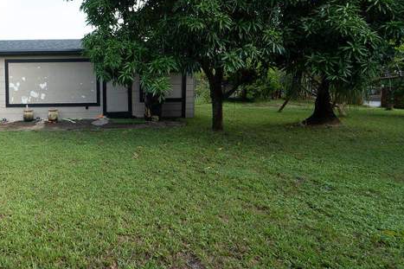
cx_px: 76
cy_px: 85
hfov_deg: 66.4
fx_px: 269
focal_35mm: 24
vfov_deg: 51.9
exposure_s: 1/200
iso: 400
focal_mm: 14
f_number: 9
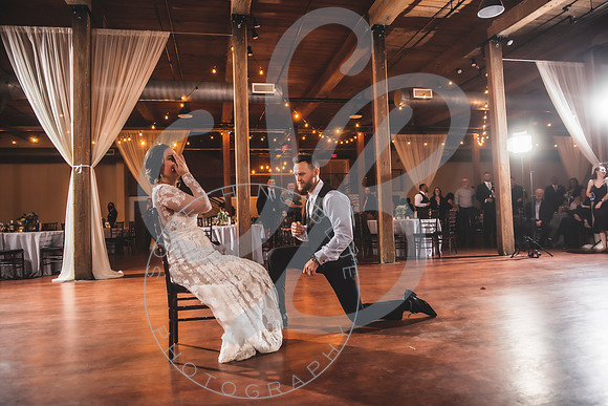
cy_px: 203
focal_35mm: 24
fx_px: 405
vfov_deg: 53.2
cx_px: 304
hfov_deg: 73.7
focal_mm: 24
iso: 1000
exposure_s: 1/200
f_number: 2.8
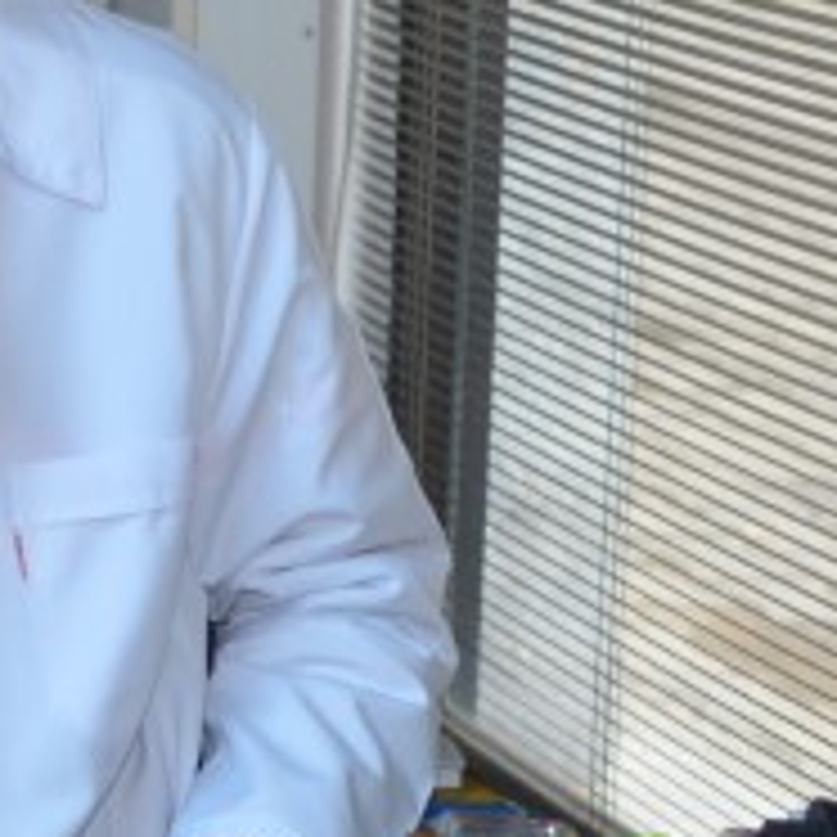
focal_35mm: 174
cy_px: 68
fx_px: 4750
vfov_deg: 10.0
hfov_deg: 9.9
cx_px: -223
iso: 450
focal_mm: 35
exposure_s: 1/60
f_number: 2.8
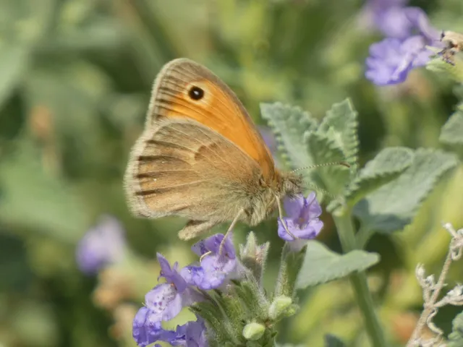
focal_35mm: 800
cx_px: 232
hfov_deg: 2.5
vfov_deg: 1.9
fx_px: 10700
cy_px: 174
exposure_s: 1/160
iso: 80
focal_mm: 143.4
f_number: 5.6
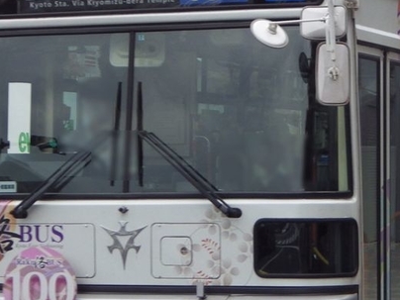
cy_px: 153
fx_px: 1144
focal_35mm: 99
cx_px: 283
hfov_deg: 19.7
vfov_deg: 14.9
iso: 100
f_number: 3.8
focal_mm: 9
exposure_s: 1/250
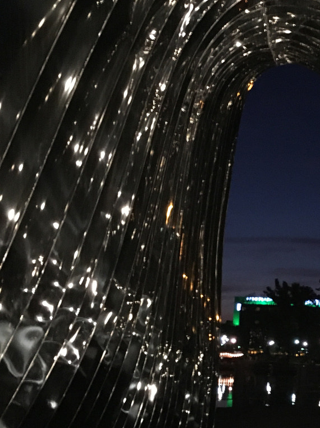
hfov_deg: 22.8
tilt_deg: +8.7
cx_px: 336
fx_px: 753
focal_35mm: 61
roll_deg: -2.9
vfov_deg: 31.6
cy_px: 267
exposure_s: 1/17
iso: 400
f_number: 2.2
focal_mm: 4.15
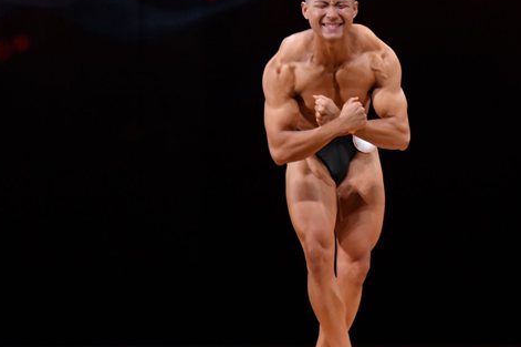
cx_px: 361
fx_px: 6072
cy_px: 198
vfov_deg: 3.3
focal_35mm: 420
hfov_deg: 4.9
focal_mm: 170
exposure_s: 1/400
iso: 3200
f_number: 5.6
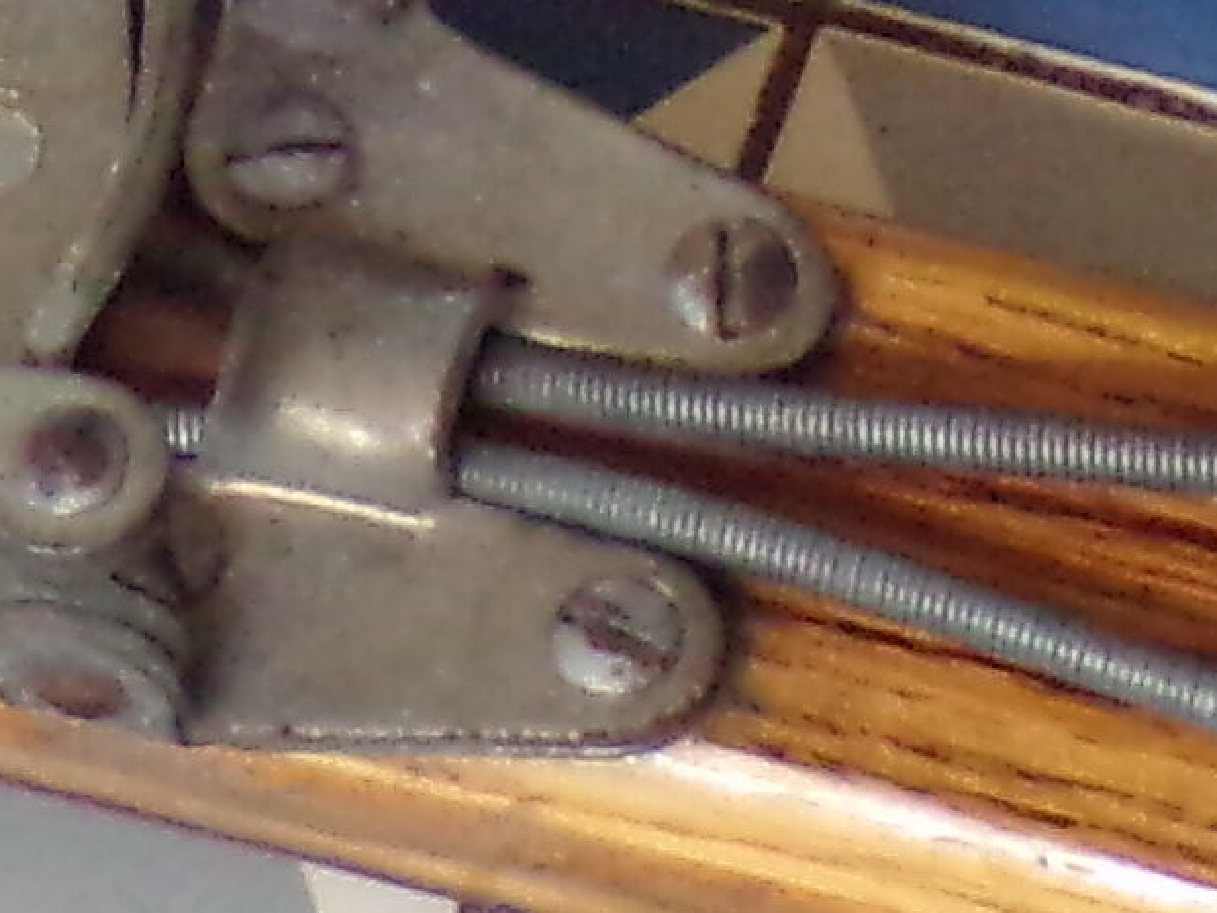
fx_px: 16949
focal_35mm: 482
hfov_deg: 4.1
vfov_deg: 3.1
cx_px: 568
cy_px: 121
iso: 400
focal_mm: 11.6
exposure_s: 1/27
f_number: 3.8
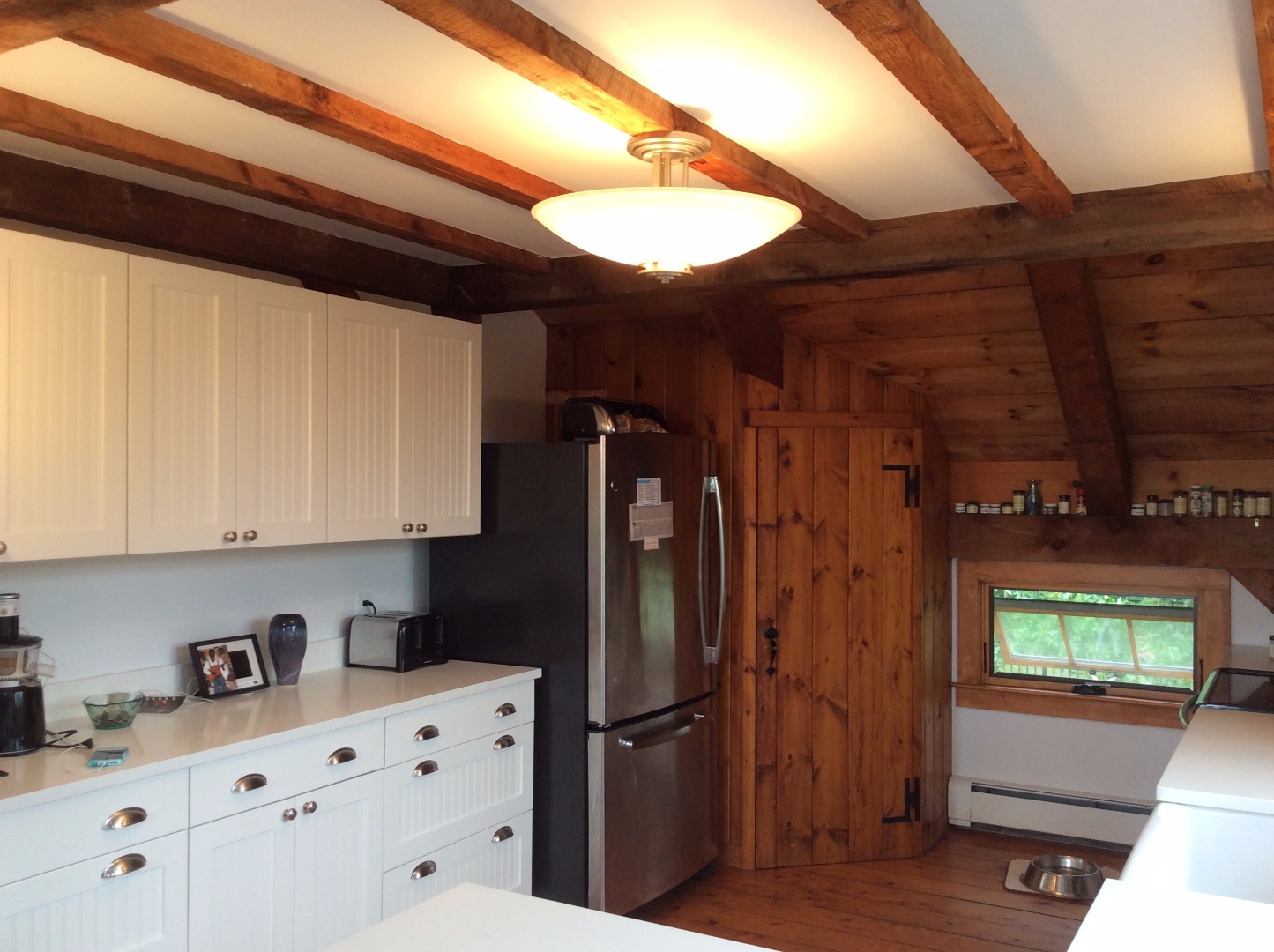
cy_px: 476
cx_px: 637
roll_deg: +1.0
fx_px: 1176
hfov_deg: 56.9
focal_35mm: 32
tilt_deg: +0.0
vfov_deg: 44.1
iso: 50
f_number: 2.4
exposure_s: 1/24
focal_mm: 3.3
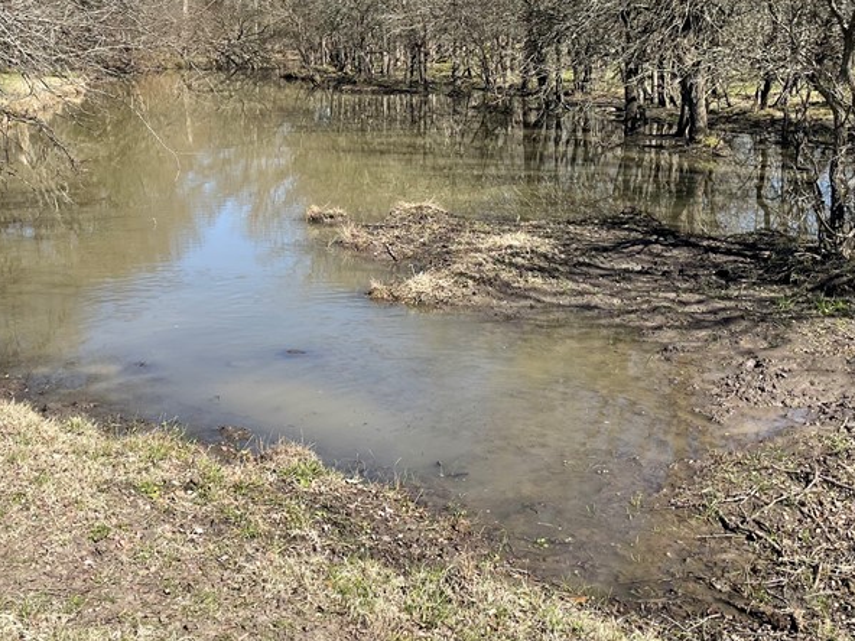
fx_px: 1111
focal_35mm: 45
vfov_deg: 31.7
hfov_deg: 41.7
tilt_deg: -6.4
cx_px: 309
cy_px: 182
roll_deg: +0.4
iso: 32
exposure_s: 1/2304
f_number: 1.6
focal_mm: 4.2
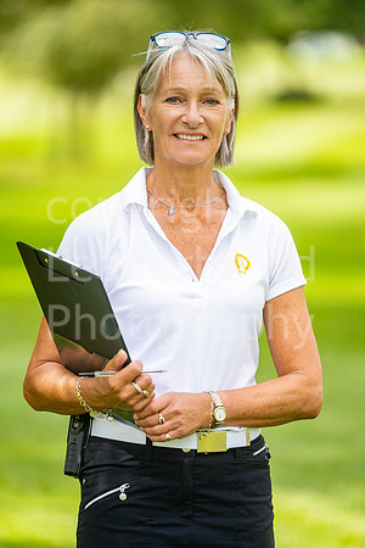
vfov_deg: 6.9
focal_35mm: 300
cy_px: 274
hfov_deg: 4.6
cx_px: 182
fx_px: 4562
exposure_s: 1/800
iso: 250
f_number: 4.5
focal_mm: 300
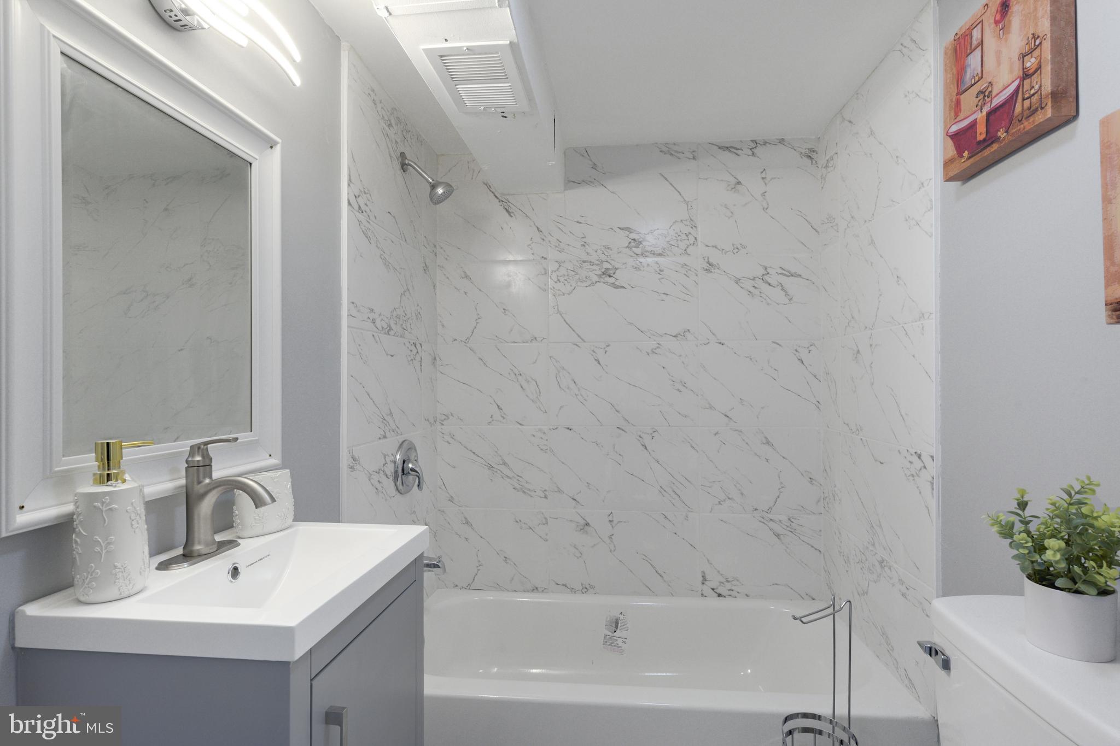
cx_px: 560
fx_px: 560
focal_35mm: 18
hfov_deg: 90.0
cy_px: 373
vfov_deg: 67.4
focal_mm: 18
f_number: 9
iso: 400
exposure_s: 1/5
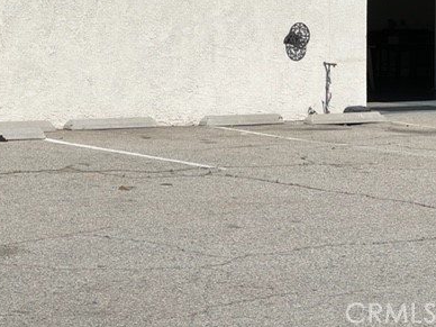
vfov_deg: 11.6
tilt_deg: -2.9
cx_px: 255
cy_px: 60
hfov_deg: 15.5
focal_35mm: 127
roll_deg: -2.1
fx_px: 1600
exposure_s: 1/1754
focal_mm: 9
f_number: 2.8
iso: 32
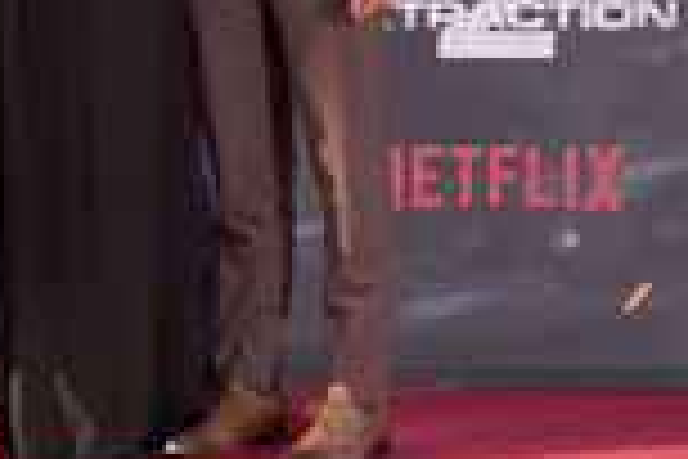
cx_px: -205
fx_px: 4223
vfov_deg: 6.2
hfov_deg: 9.2
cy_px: -122
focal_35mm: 221
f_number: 6.3
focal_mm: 75
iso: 100
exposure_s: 1/125
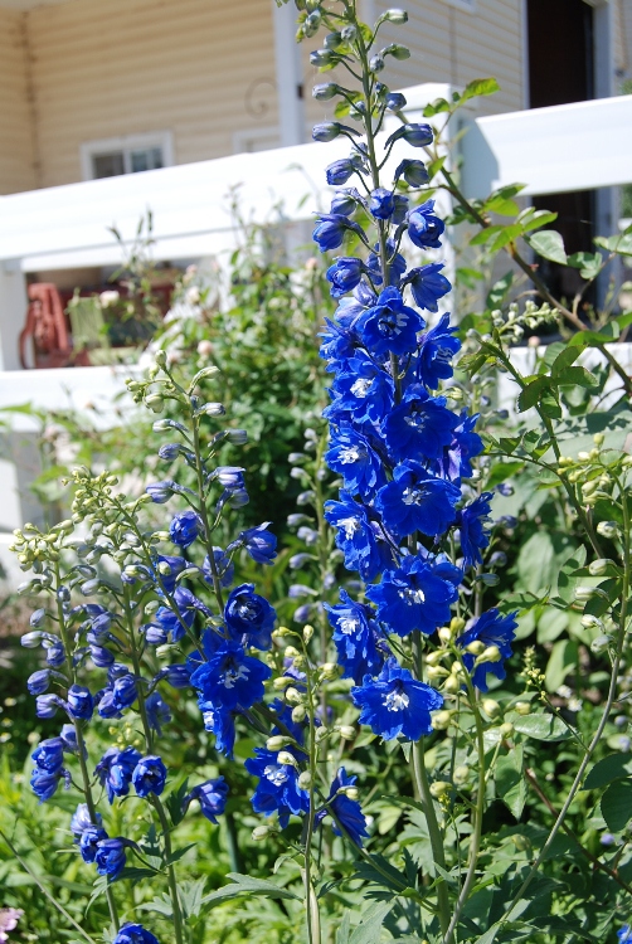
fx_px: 1103
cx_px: 316
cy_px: 472
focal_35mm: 42
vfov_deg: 46.3
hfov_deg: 32.0
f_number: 7.1
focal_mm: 28
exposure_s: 1/200
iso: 100
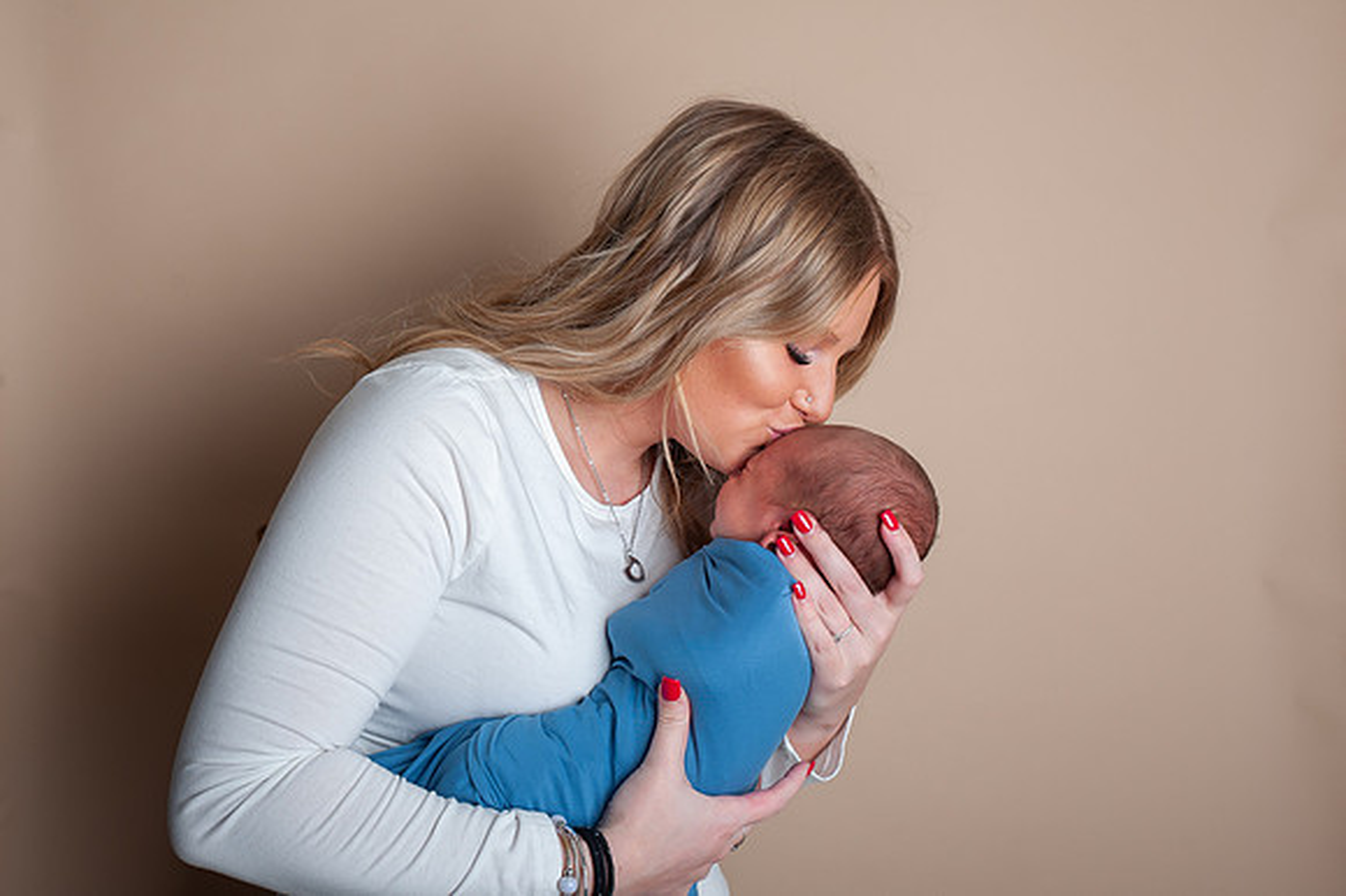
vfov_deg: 27.7
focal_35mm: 49
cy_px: 507
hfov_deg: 40.5
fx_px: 1818
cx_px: 551
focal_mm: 40
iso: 400
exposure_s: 1/200
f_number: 8
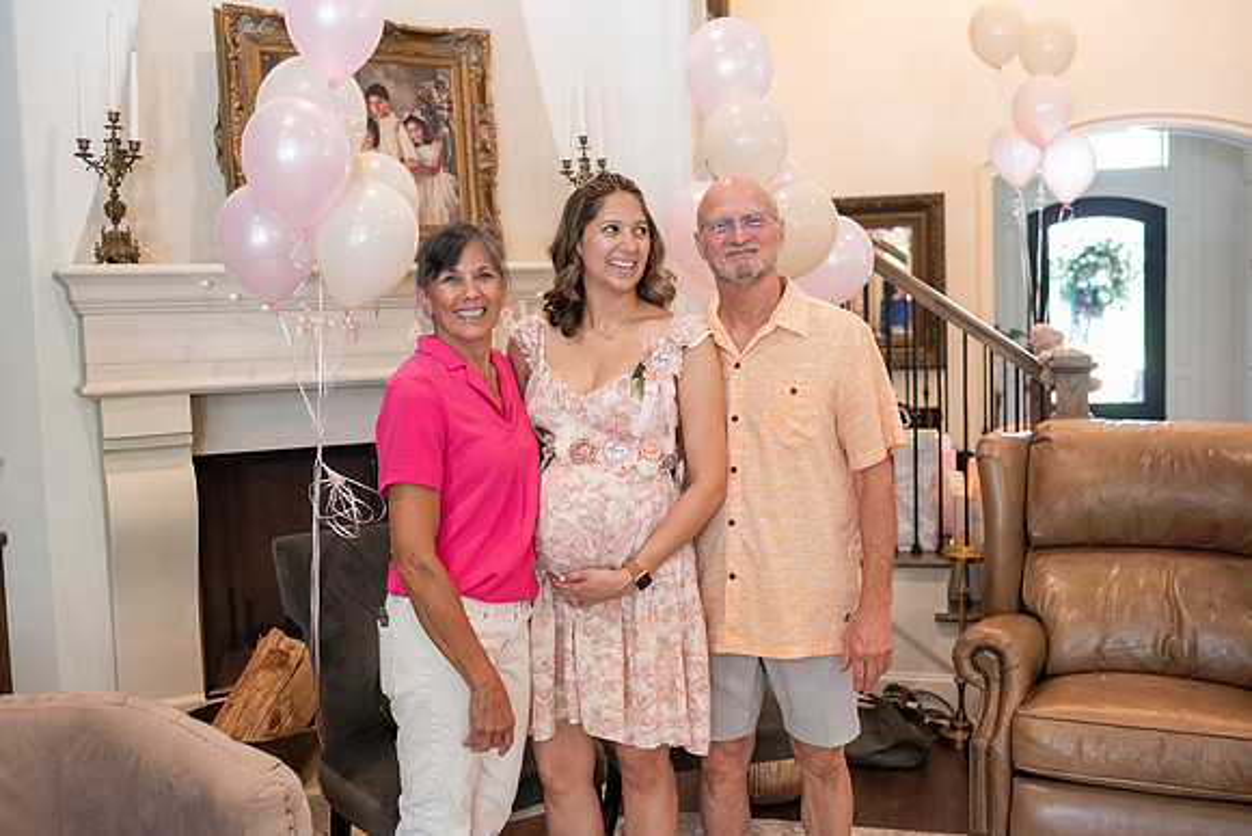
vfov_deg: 37.9
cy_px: 418
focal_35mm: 35
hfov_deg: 54.4
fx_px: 1217
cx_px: 626
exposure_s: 1/125
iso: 1000
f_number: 2.8
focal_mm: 35
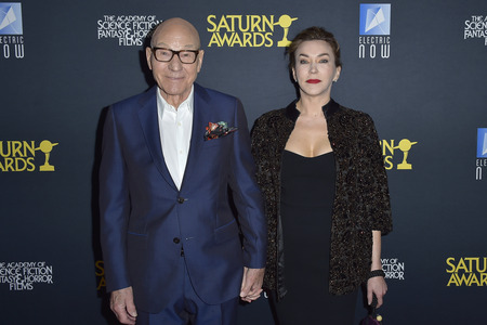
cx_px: 244
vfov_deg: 36.9
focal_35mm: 36
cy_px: 162
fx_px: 487
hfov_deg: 53.1
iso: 250
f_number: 6.3
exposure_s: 1/250
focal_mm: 36
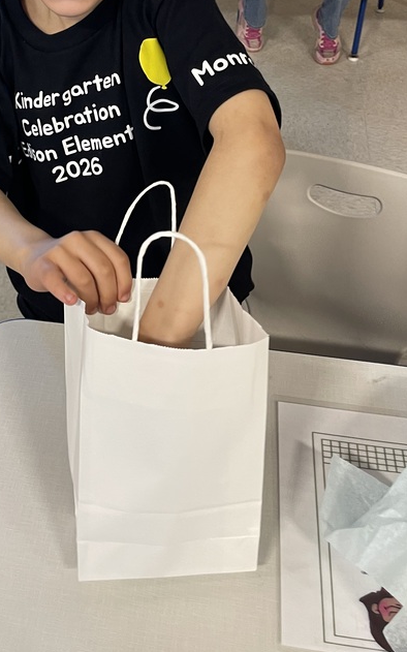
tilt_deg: -36.6
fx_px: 764
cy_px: 142
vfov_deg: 44.3
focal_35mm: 43
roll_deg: +4.0
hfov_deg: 29.2
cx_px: 88
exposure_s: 1/60
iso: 160
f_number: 1.6
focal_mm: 5.1
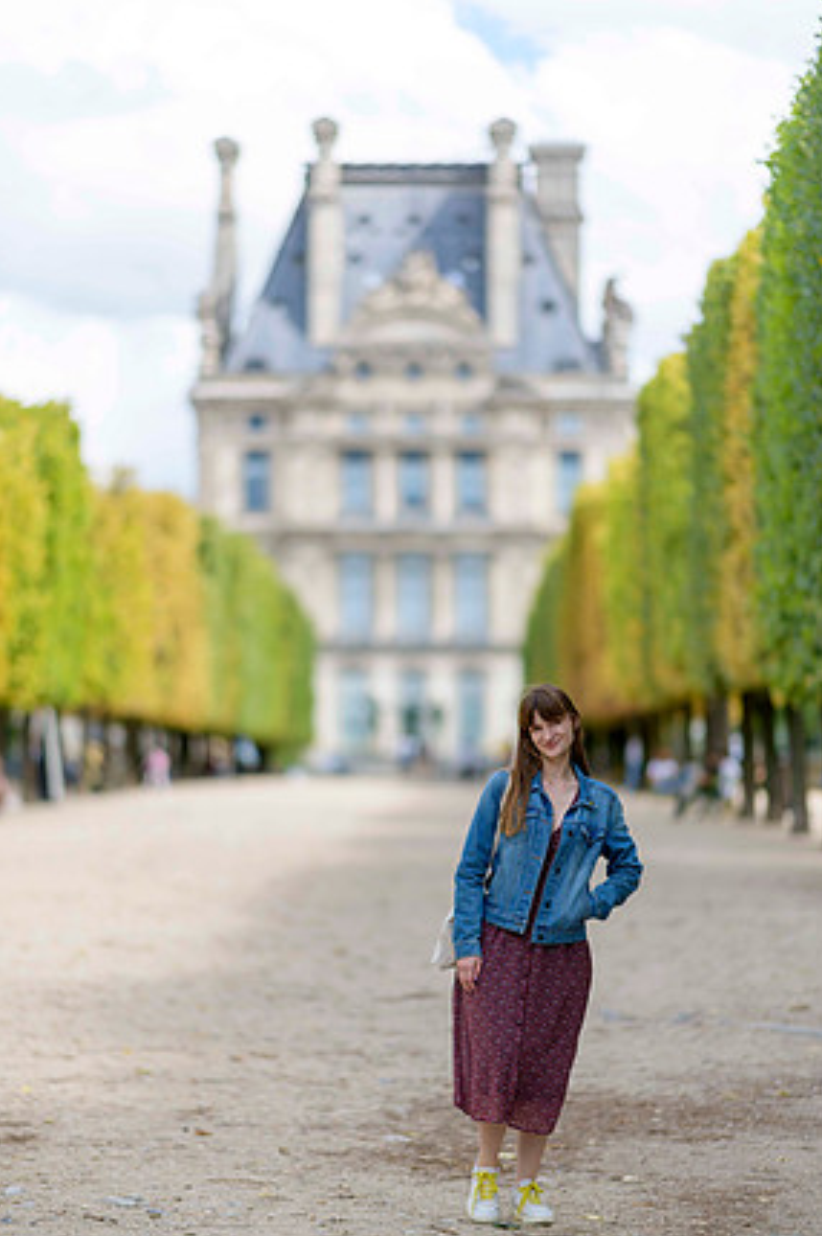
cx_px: 397
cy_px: 644
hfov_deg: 12.4
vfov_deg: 18.6
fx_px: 3773
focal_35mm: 110
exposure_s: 1/4000
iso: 64
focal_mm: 105
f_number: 1.4
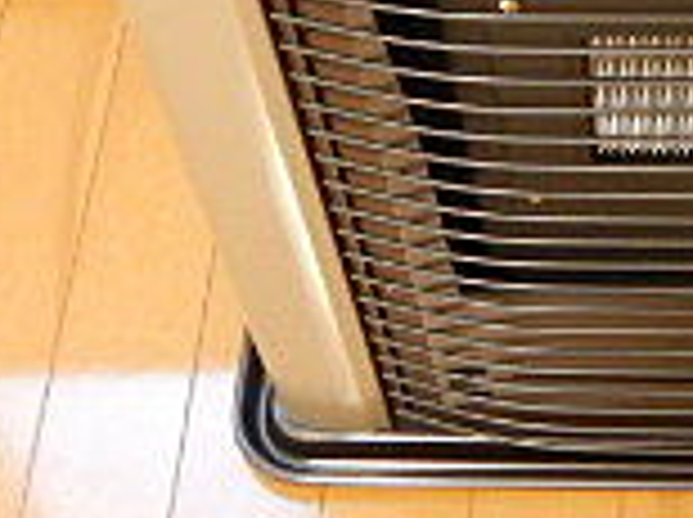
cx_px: 648
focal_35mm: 100
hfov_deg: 19.3
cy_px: -90
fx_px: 1999
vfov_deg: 14.3
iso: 400
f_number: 2.8
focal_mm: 4.3
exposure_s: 1/20
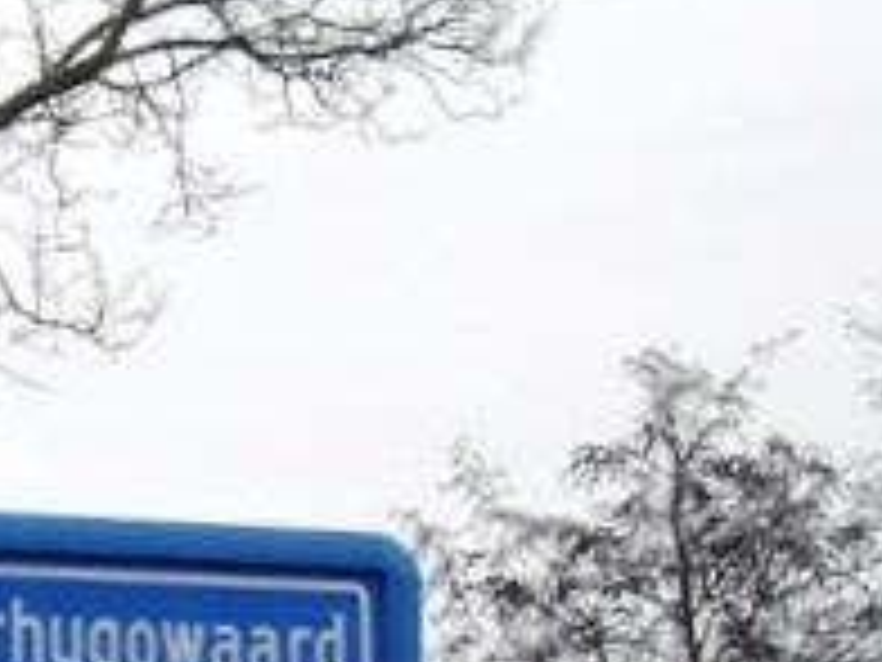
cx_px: -266
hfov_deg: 15.2
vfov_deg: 11.7
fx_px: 3159
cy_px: 802
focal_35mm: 124
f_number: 2.8
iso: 100
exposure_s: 1/160
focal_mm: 7.9
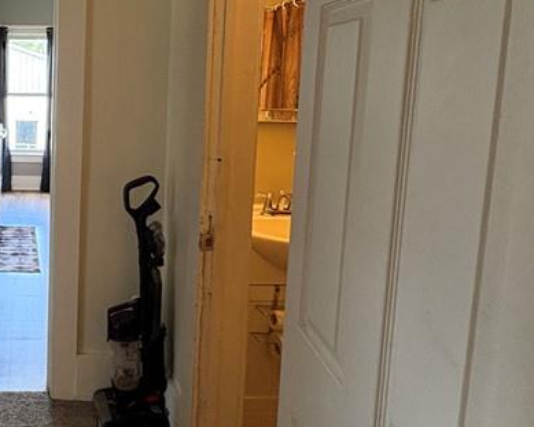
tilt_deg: -7.6
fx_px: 569
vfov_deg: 40.7
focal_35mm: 36
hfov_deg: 43.4
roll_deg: -0.3
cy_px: 144
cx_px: 5
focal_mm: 2.22
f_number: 2.2
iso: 320
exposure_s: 1/60
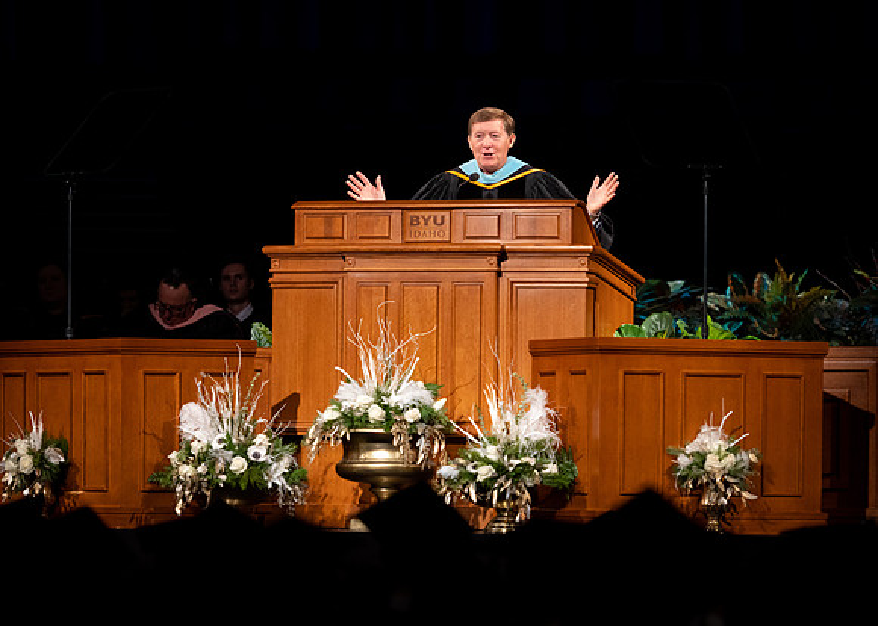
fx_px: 4811
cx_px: 418
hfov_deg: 10.4
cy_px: 298
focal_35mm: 193
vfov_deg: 7.5
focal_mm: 160
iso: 1000
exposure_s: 1/200
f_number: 2.8
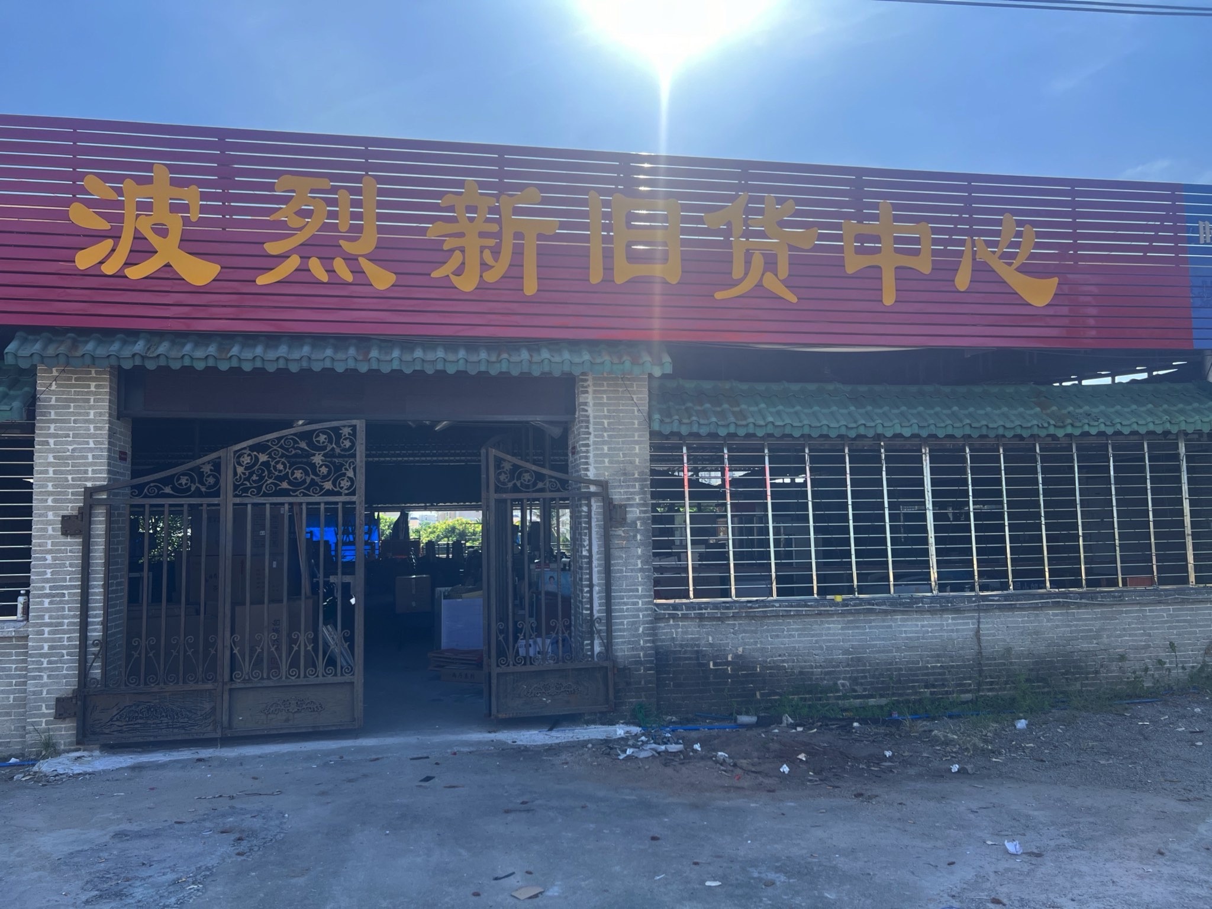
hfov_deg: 67.3
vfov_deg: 53.1
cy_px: 454
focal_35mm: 26
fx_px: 910
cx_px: 606
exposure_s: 1/2299
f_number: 1.5
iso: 50
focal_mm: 5.7
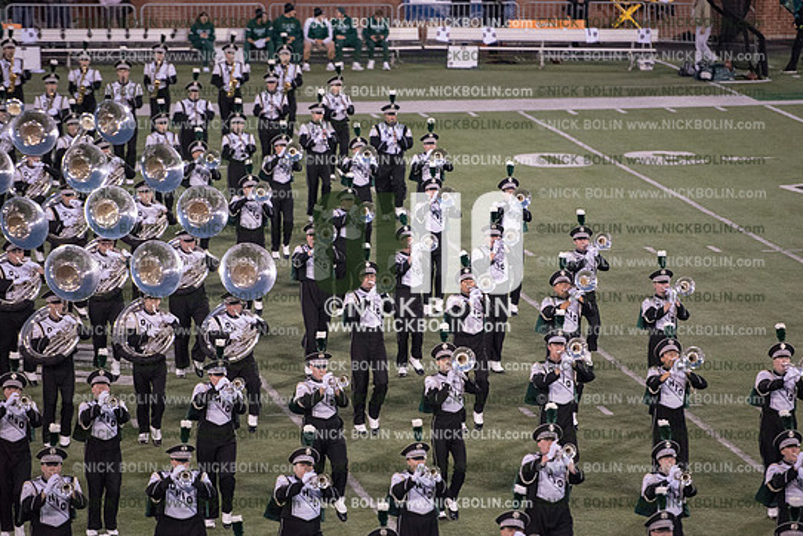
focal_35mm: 214
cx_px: 418
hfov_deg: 9.6
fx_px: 4776
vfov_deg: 6.4
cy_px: 263
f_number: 3.2
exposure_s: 1/1250
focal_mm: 200
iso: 5000
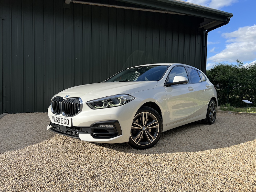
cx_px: 128
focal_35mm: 26
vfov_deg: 53.1
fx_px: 192
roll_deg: +0.1
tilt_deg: -1.8
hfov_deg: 67.3
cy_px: 96
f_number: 1.5
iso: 50
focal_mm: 5.7
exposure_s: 1/2299
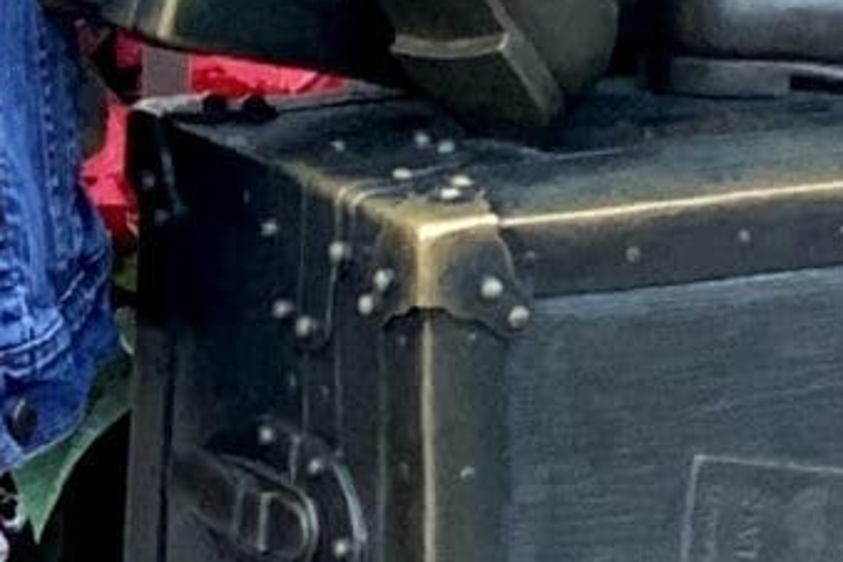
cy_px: -569
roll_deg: -0.6
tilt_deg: -5.0
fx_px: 9577
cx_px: 614
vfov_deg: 3.3
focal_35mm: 409
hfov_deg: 5.0
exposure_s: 1/92
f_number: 2.4
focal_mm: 6
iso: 125
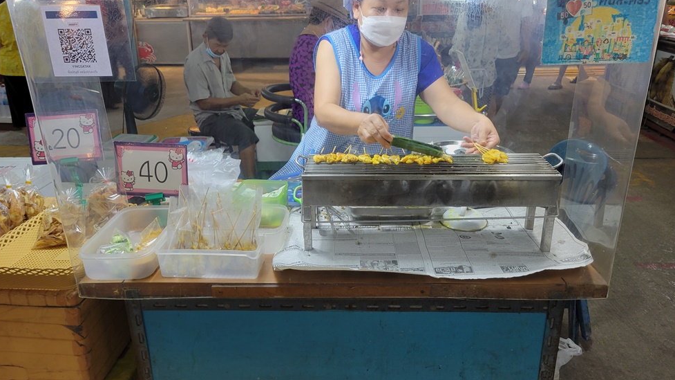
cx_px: 336
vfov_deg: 40.1
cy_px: 197
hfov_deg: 66.1
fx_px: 519
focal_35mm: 29
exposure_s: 1/100
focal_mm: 5.4
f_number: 1.8
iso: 80
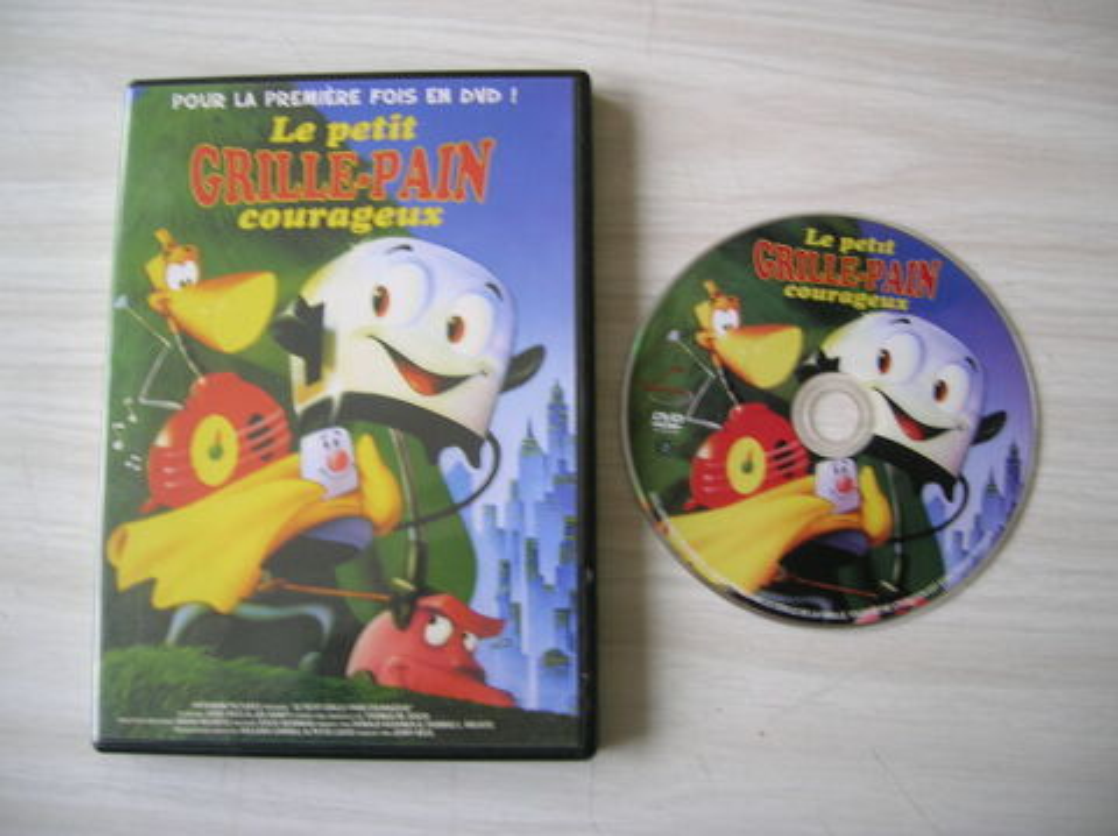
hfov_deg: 54.0
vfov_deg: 41.7
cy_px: 418
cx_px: 559
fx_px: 1097
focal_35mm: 34
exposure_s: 1/14.3
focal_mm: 5.7
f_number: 2.9
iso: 50
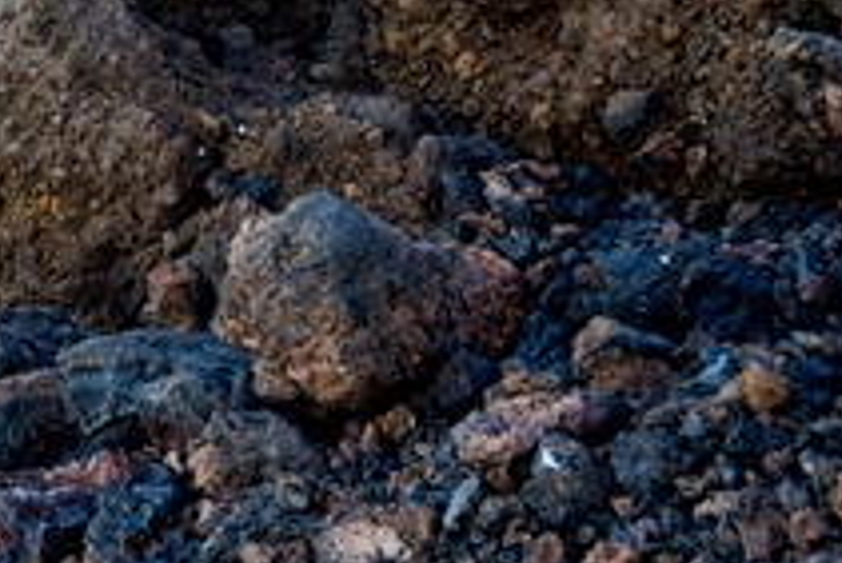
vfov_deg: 9.1
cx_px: -1093
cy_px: -557
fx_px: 3323
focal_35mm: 142
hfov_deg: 12.0
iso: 100
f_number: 11
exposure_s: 1.6
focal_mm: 30
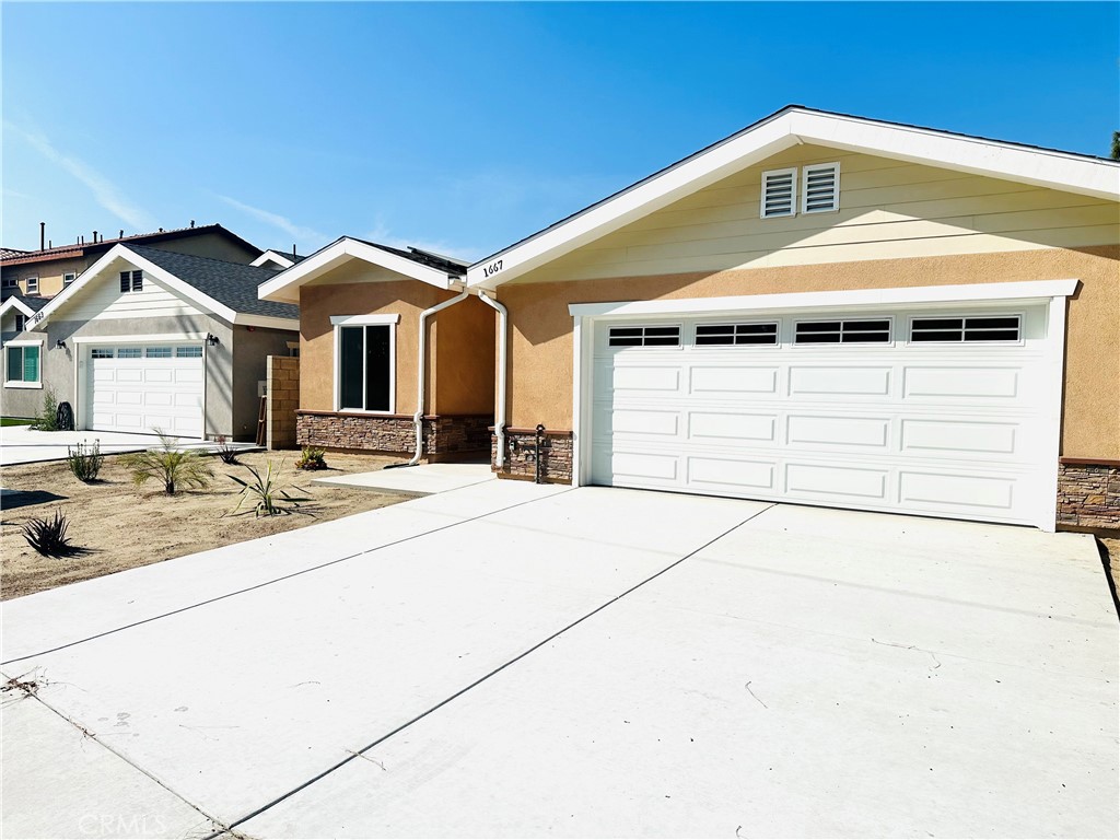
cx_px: 560
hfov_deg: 71.6
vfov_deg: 56.8
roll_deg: -1.7
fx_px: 777
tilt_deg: -2.6
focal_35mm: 24
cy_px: 420
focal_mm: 6.86
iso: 80
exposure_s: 1/12048
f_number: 1.78
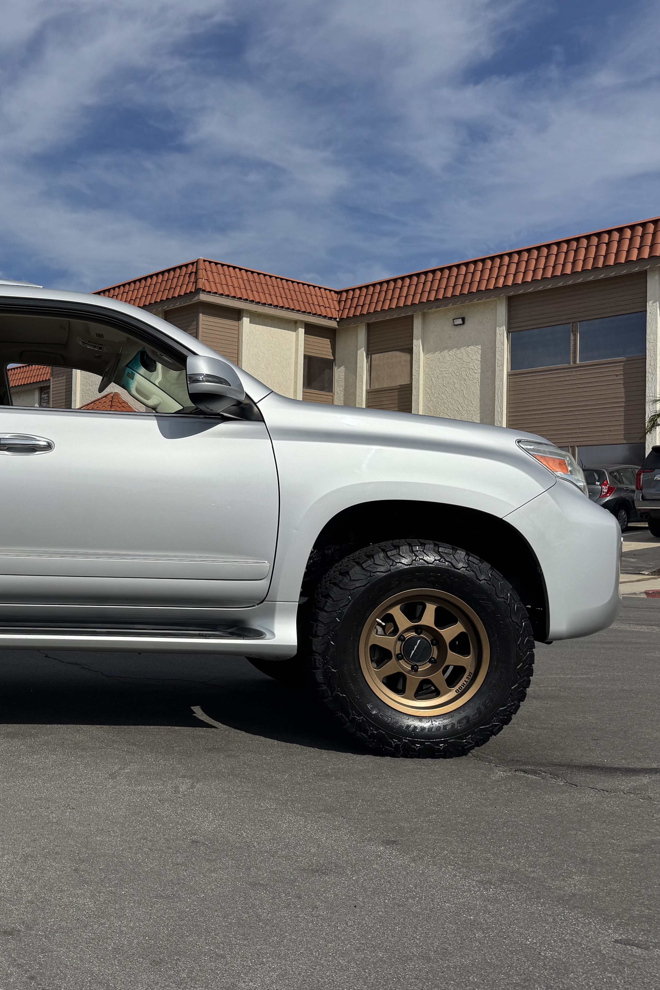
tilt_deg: +0.4
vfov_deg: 55.8
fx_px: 935
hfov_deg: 35.9
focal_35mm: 34
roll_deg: -1.5
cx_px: 34
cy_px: 505
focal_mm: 6.76
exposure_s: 1/12346
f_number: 1.78
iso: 64
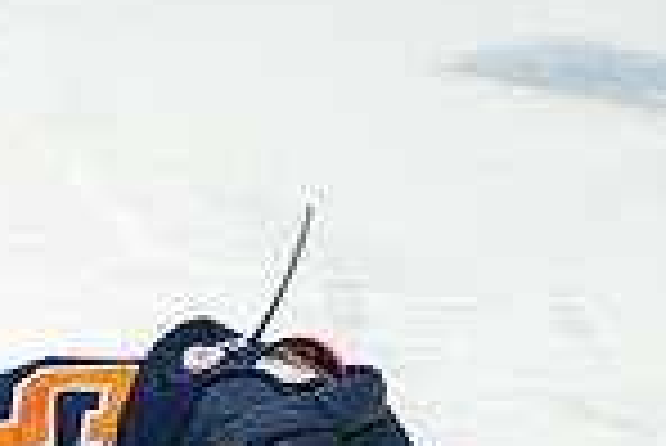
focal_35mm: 2347
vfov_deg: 0.6
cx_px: -90
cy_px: 768
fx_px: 43461
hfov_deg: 0.9
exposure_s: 1/640
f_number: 4
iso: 1600
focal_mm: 600
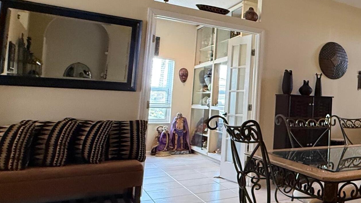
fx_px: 335
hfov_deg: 46.5
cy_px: 81
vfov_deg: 33.6
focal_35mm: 35
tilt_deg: +4.8
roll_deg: -2.0
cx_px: 368
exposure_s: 1/60
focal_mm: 2.22
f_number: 2.2
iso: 400
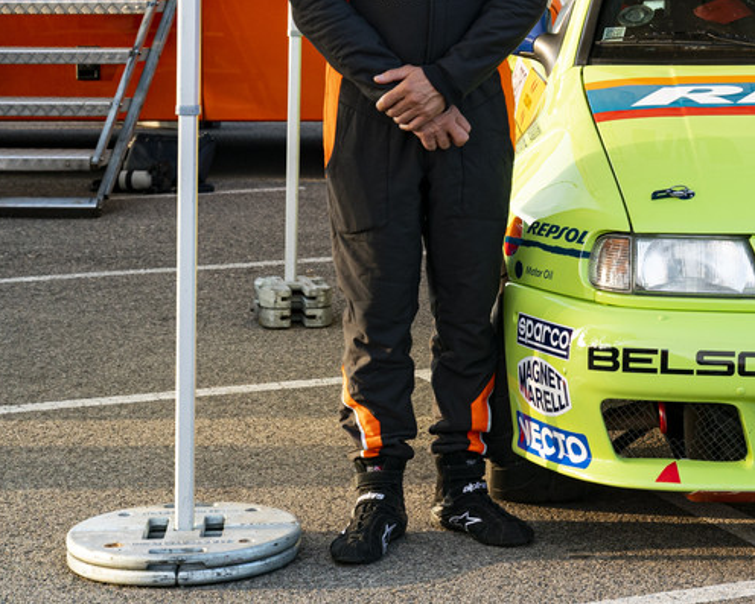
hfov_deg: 15.9
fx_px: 2637
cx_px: 807
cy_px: 8
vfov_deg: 12.9
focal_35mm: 118
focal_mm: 52
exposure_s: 1/160
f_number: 5.6
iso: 640
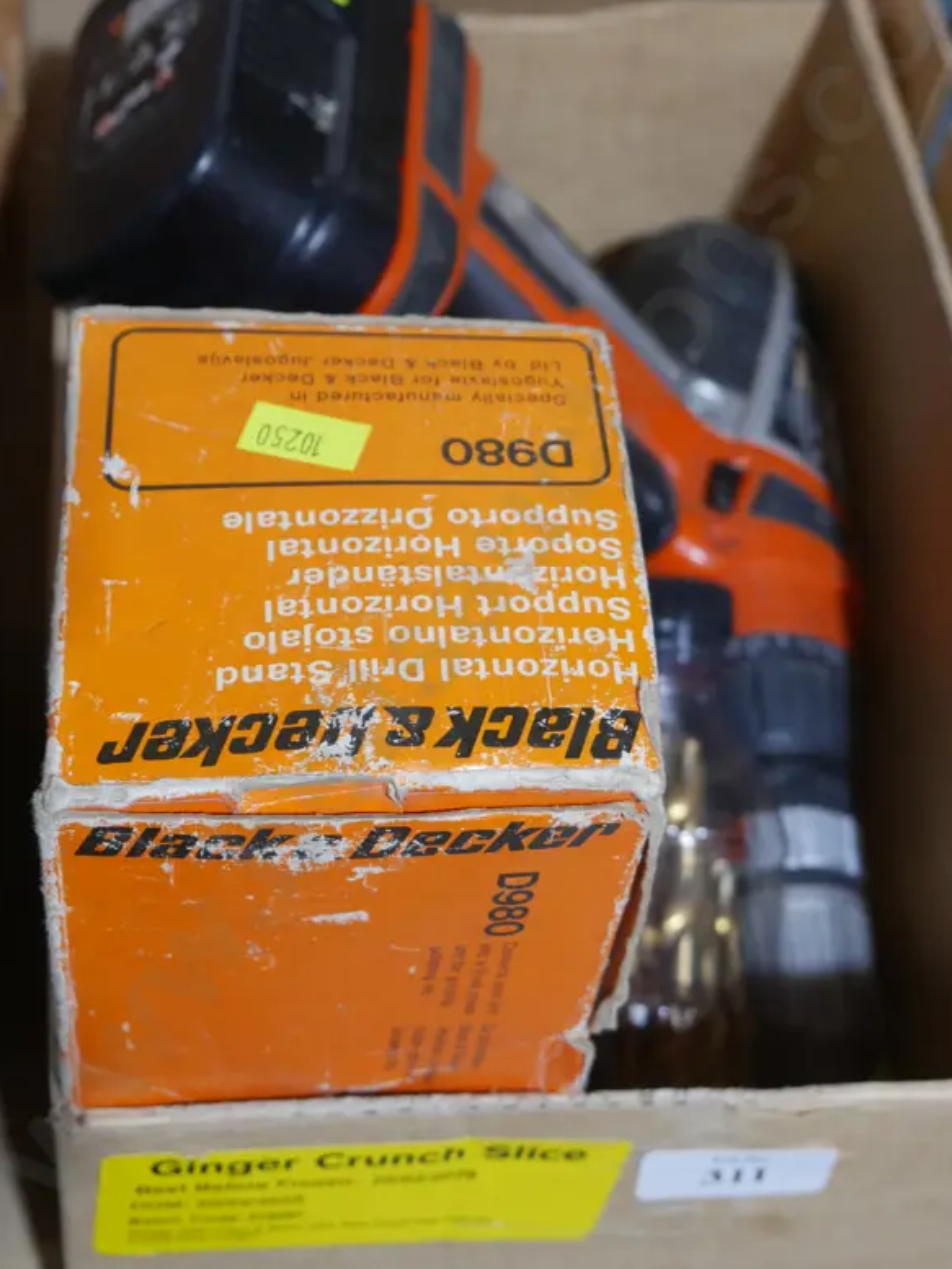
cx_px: 527
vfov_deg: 33.1
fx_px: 2126
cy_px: 521
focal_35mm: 58
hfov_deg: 25.2
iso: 640
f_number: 4.7
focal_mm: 22
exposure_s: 1/60
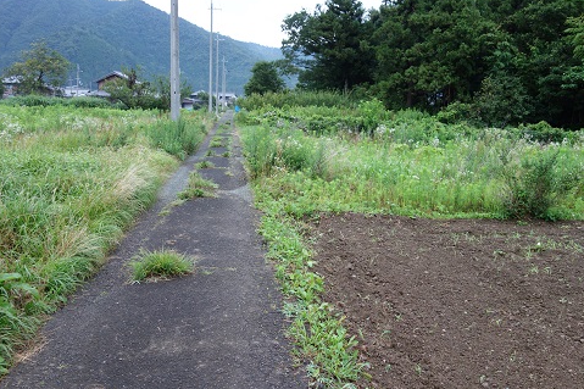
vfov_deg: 41.0
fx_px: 519
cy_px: 168
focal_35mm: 32
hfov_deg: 58.7
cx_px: 296
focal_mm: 10.4
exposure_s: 1/80
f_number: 1.8
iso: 125
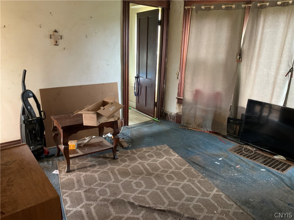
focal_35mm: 26
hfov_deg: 67.3
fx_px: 221
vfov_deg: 53.1
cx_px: 147
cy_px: 110
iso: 640
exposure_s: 1/30
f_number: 1.8
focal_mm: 4.25
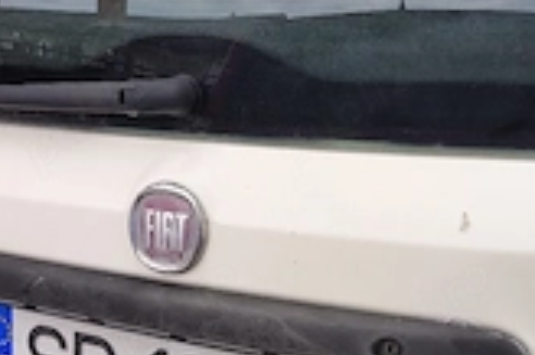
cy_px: 381
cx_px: 196
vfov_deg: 21.2
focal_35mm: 61
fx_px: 906
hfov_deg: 32.7
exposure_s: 1/357
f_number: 1.8
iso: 120
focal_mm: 5.56
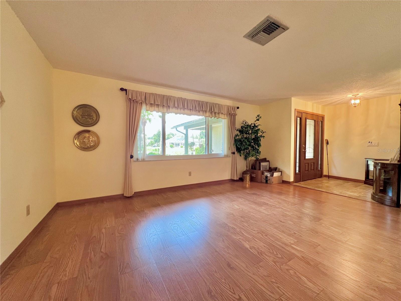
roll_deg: +0.2
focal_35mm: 13
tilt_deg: -1.1
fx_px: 151
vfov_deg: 89.9
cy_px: 150
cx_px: 200
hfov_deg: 106.2
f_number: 1.8
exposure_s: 1/120
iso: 160
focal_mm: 1.57
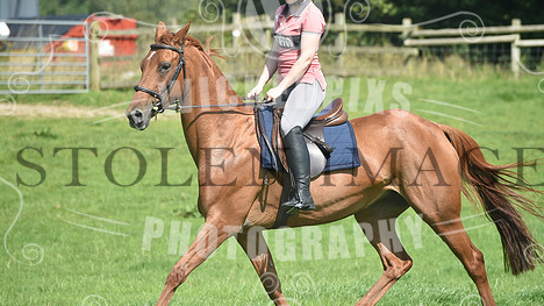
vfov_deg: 4.1
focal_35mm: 298
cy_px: 153
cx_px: 285
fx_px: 4298
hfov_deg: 7.2
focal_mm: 230
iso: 500
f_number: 5.3
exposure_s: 1/2000
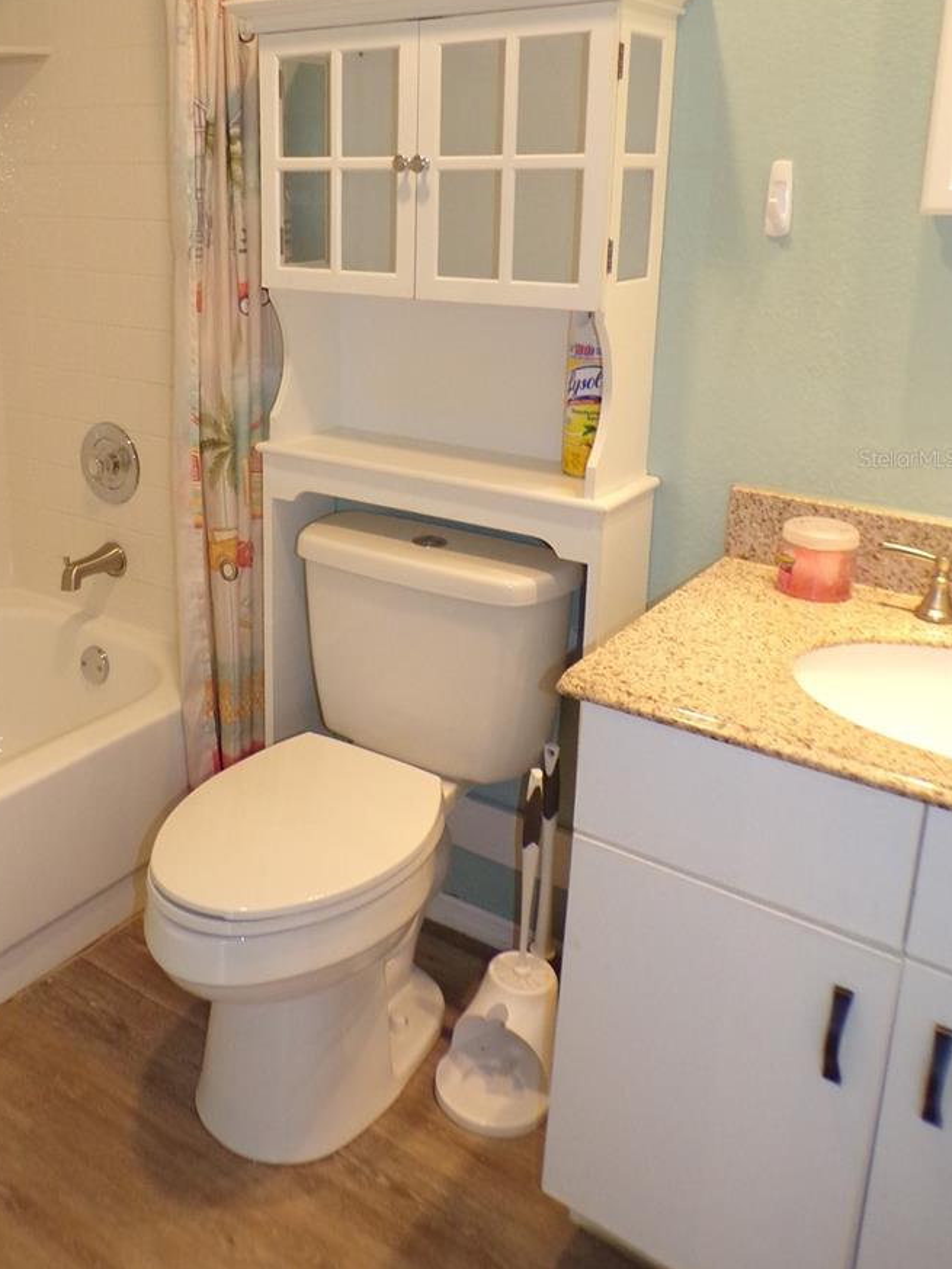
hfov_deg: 42.3
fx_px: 1210
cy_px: 458
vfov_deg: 54.6
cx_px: 308
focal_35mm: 33
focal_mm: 4.3
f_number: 3
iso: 200
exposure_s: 1/34
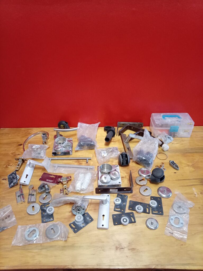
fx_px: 196
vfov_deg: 69.4
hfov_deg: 54.8
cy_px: 136
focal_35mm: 25
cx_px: 102
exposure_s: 1/20
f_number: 1.8
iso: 1341
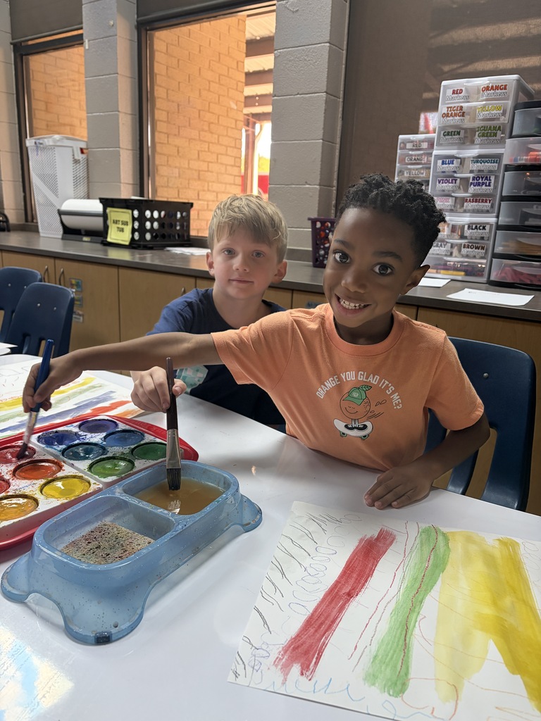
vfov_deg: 67.3
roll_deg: -2.6
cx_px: 270
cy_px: 360
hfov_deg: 53.1
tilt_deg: -14.9
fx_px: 542
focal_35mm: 26
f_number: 1.6
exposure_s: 1/42
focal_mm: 5.96
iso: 200
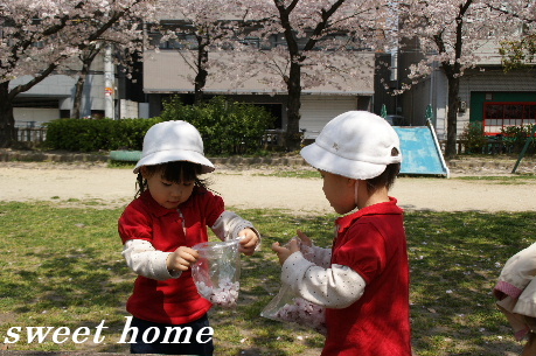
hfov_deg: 43.6
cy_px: 178
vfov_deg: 29.8
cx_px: 268
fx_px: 669
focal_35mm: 45
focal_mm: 30
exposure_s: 1/250
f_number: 8
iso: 100
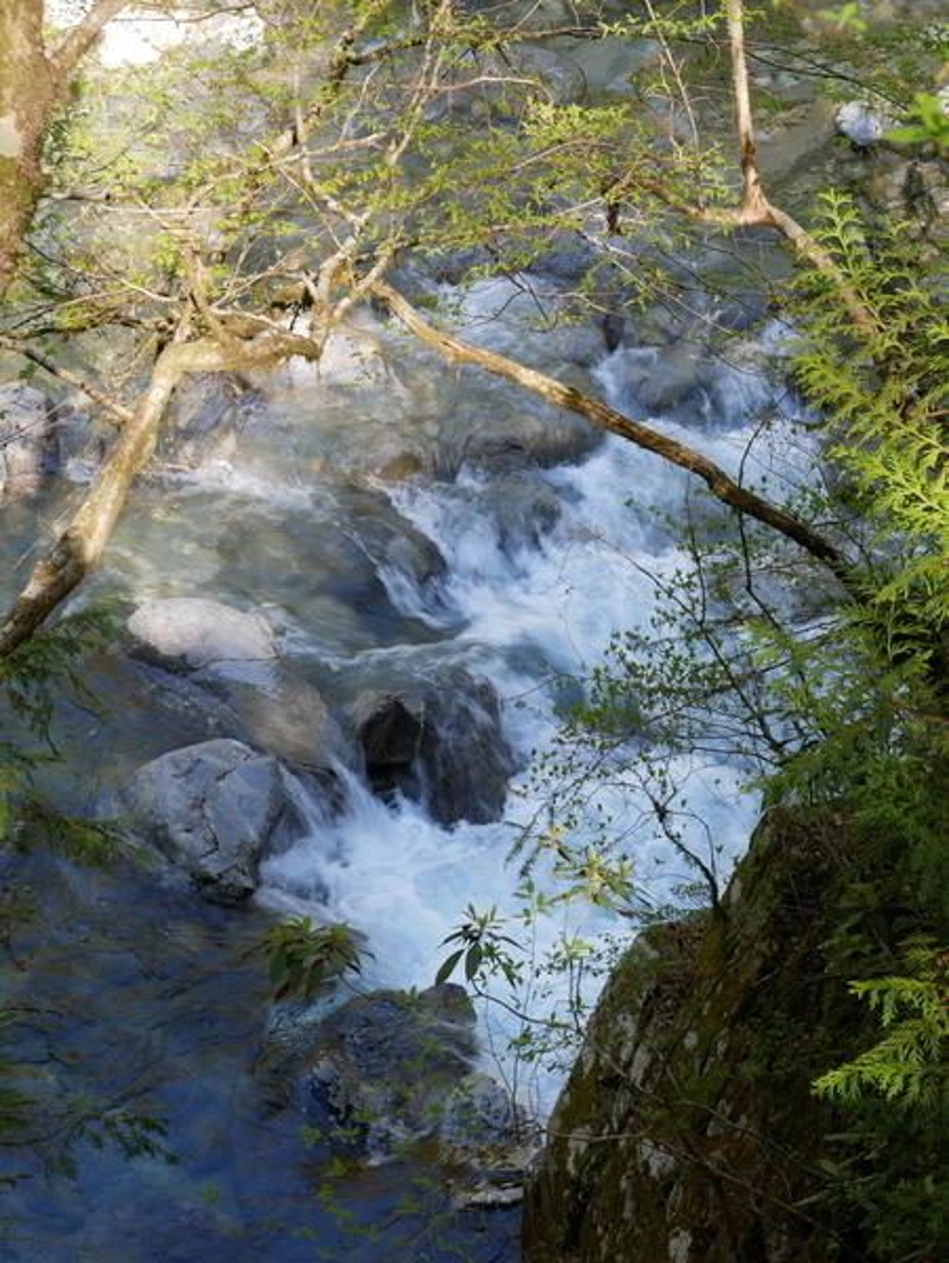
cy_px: 632
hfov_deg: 15.1
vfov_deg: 20.0
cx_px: 474
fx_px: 3577
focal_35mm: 98
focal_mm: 49
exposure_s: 1/30
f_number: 9
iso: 200
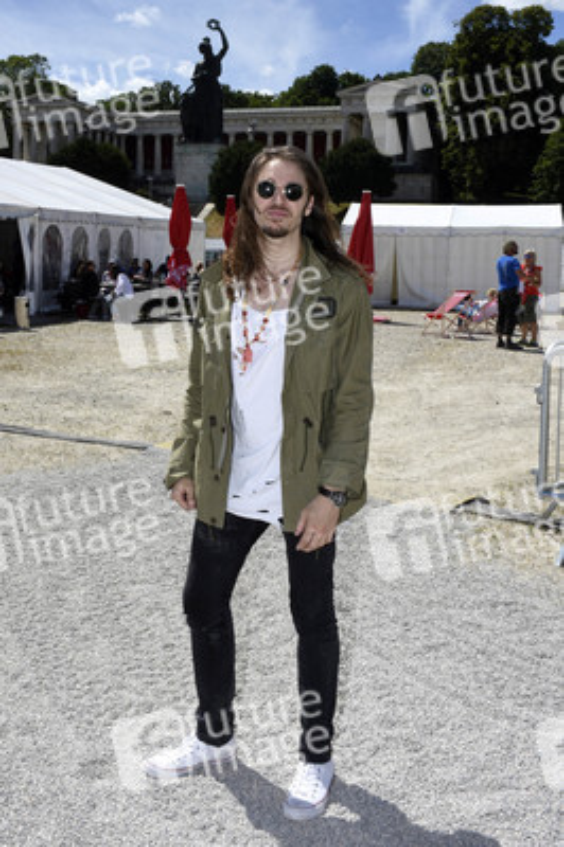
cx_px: 282
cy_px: 424
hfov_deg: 36.8
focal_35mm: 36
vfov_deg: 53.2
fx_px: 847
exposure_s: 1/160
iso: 100
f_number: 14
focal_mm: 24
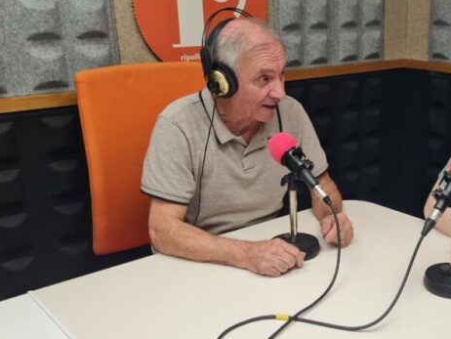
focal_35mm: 45
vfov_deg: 32.2
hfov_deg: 40.6
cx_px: 350
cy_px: 172
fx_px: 587
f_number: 1.8
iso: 50
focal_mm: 5.4
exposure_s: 1/100
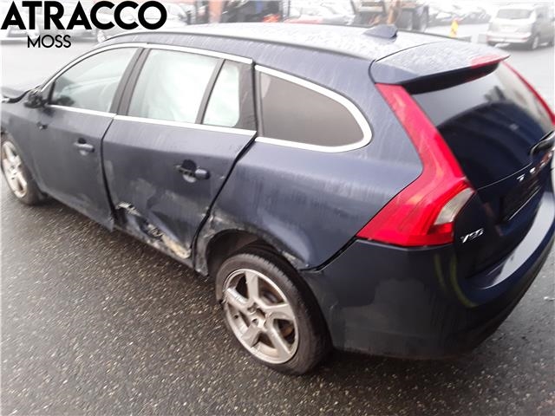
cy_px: 208
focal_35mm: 28
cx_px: 278
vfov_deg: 49.7
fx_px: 449
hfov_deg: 63.4
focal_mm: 2.91
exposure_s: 1/50
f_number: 1.9
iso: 80
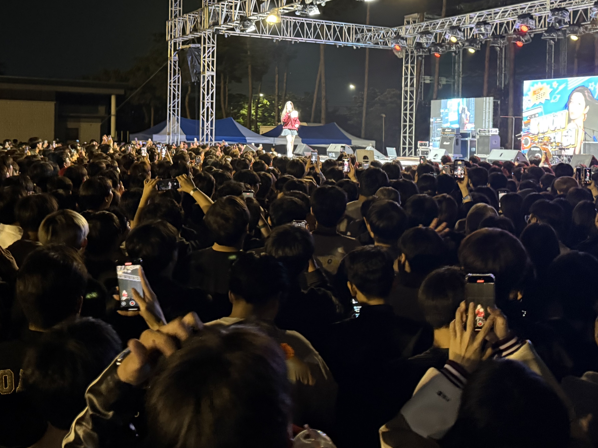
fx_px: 639
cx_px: 250
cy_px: 134
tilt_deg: -0.2
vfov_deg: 38.0
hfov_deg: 49.9
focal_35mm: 37
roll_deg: -3.7
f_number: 1.78
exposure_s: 1/30
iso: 1000
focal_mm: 6.76
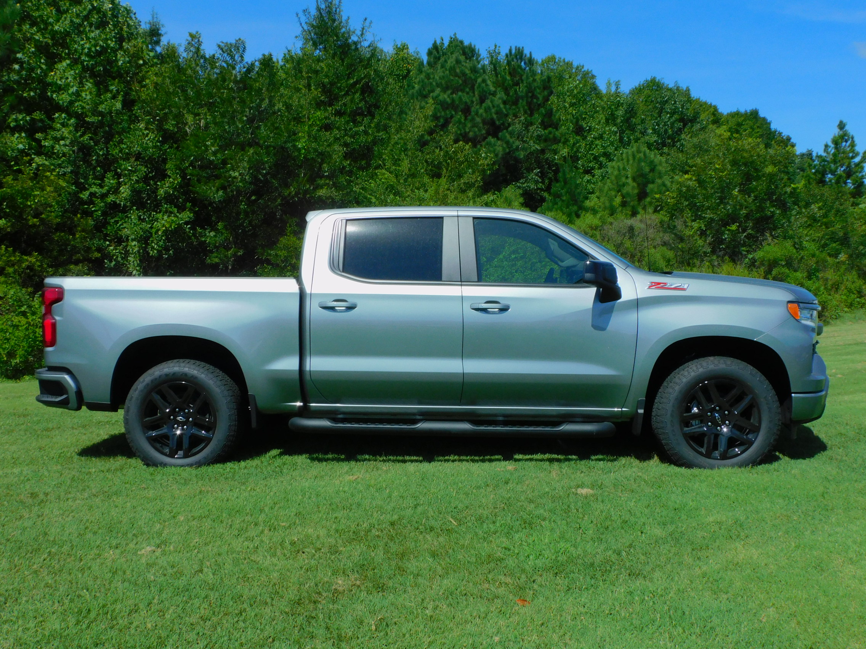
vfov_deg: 42.9
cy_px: 324
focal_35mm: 33
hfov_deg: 55.4
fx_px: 826
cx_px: 433
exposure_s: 1/1600
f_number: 4.5
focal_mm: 5.9
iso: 125
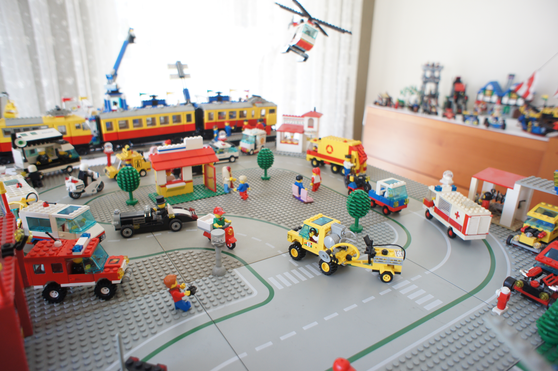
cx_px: 279
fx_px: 372
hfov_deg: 73.8
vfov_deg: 53.1
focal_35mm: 24
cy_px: 186
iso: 200
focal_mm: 16
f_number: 3.2
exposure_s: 1/40
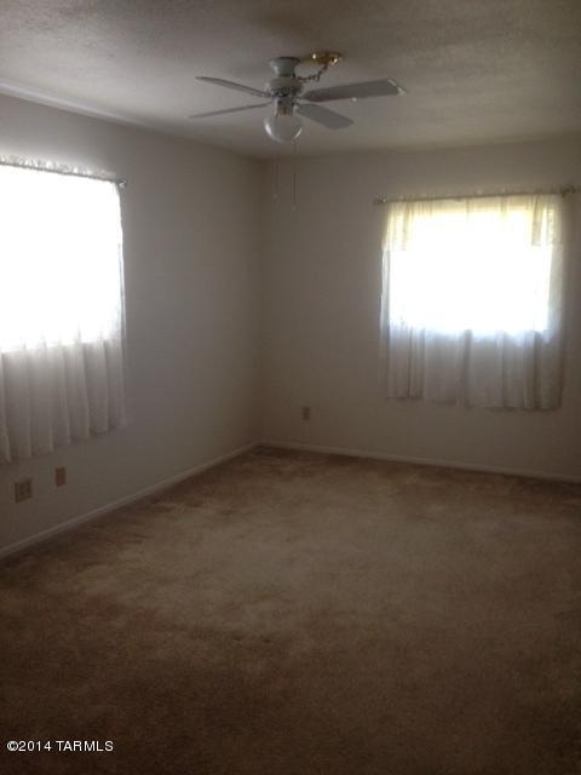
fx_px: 783
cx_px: 290
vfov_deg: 52.6
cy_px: 388
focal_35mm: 35
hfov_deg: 40.7
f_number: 2.4
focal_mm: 4.28
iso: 160
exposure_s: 1/20
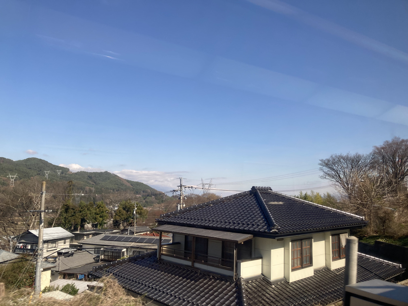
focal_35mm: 28
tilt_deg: +6.9
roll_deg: +0.6
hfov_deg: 63.4
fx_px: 330
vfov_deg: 49.7
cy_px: 153
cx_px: 204
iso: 20
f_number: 1.8
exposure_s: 1/1116
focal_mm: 3.99
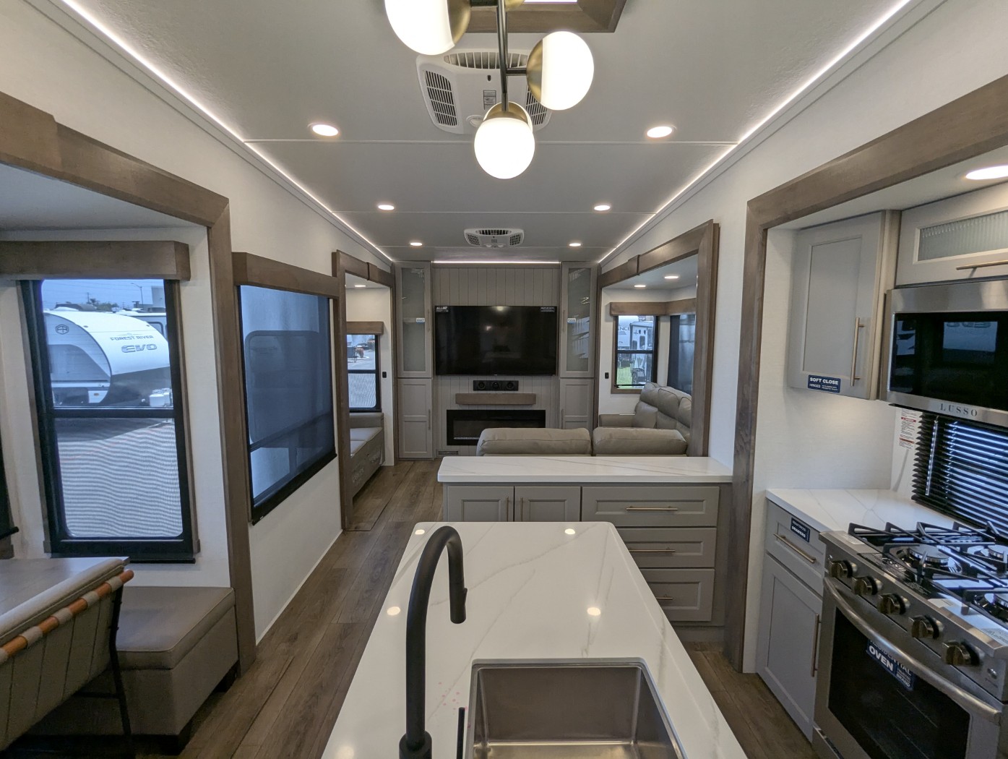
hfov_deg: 94.4
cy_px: 380
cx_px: 504
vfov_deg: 78.2
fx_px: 467
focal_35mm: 16
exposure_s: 1/179
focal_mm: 2.35
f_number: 2.2
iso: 87
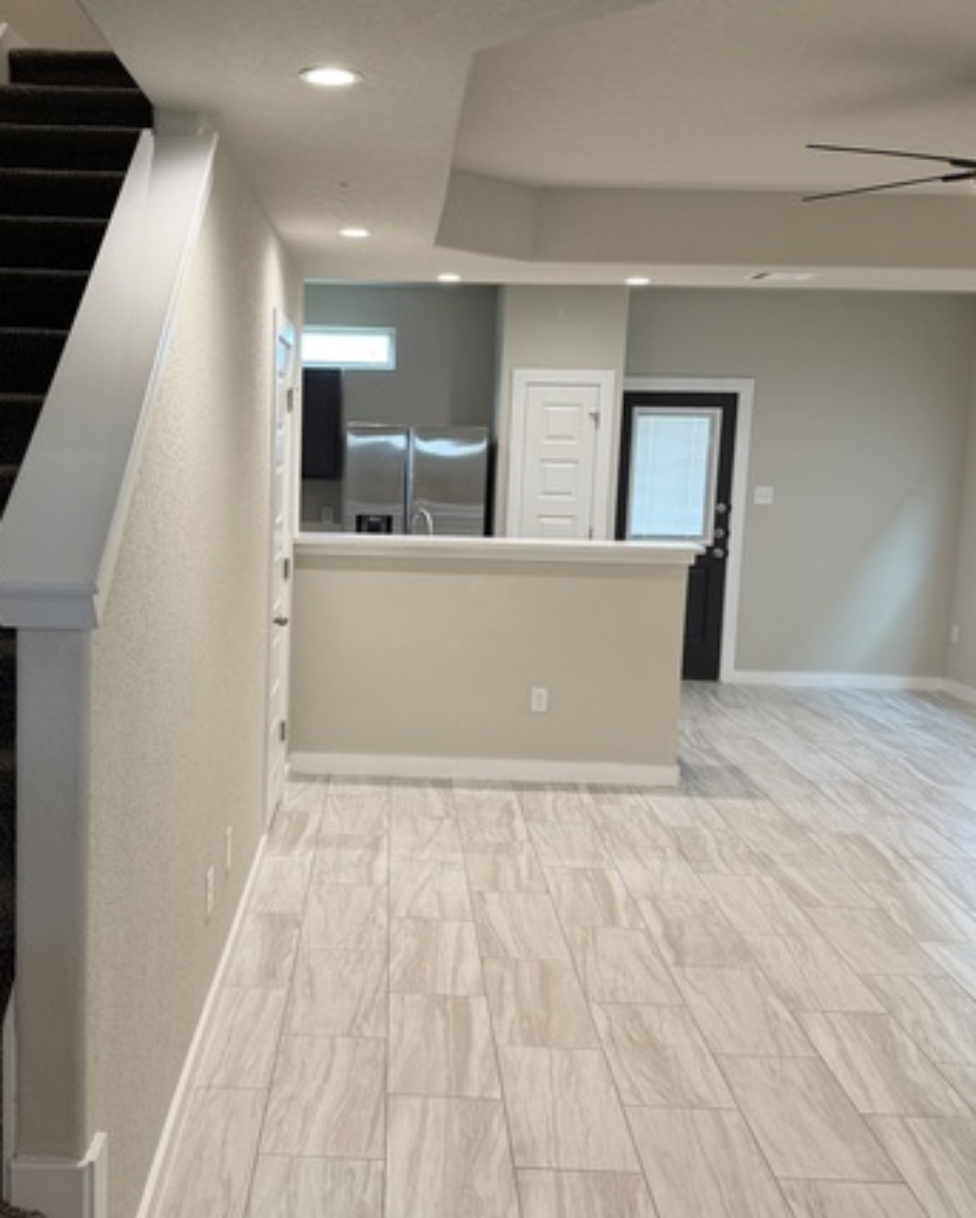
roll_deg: -1.8
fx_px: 1262
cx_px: 350
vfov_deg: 51.5
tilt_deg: -6.2
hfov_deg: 41.9
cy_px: 595
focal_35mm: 35
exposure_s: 1/60
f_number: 1.78
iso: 160
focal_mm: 6.76
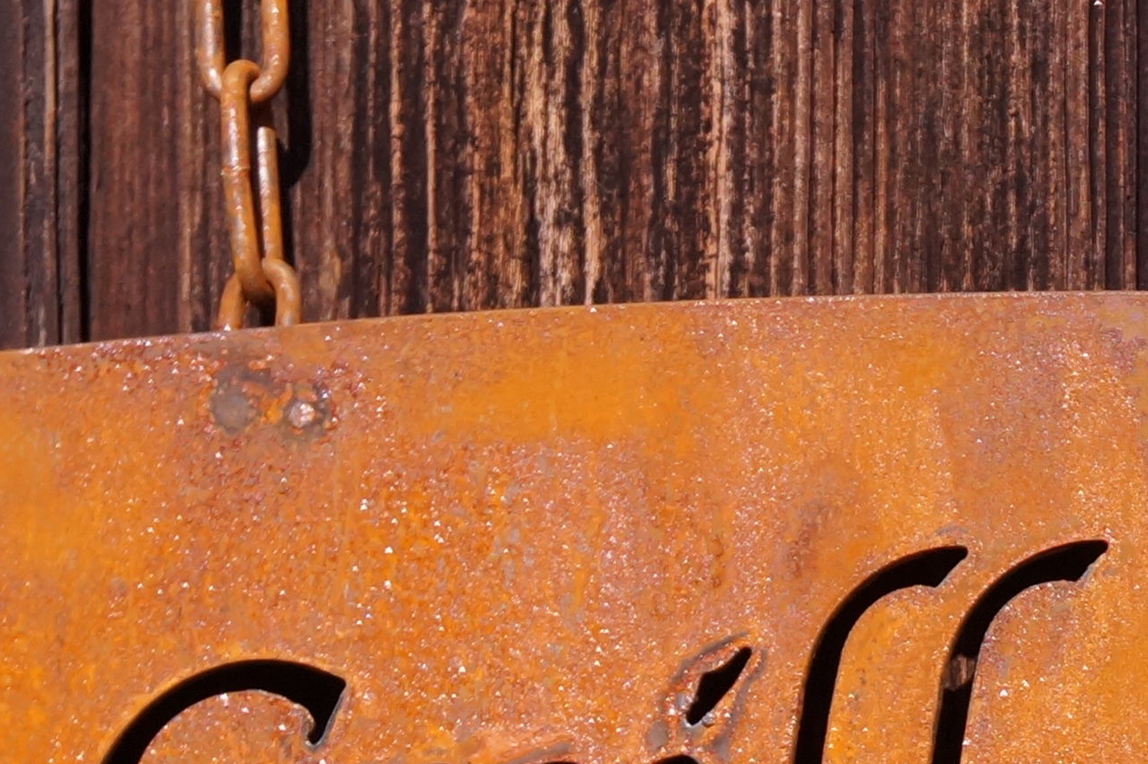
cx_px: 1290
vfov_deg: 6.1
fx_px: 7077
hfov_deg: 9.2
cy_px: 1280
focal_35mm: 222
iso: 400
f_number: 5
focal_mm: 35
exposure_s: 1/4000
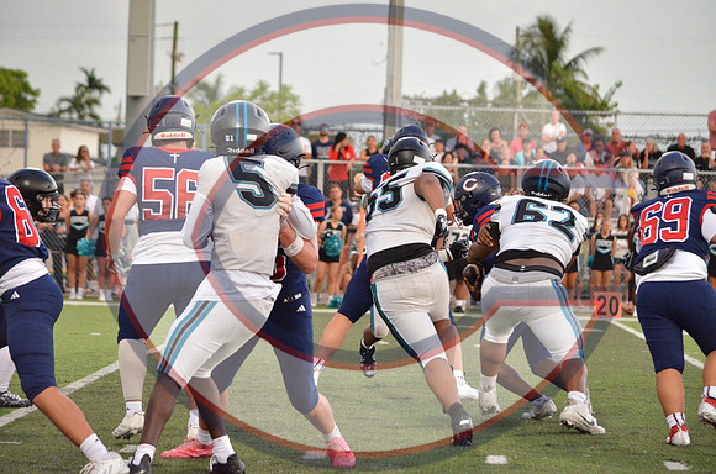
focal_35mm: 180
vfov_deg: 7.6
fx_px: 3572
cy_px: 237
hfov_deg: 11.4
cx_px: 358
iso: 2500
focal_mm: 120
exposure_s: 1/500
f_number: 4.8
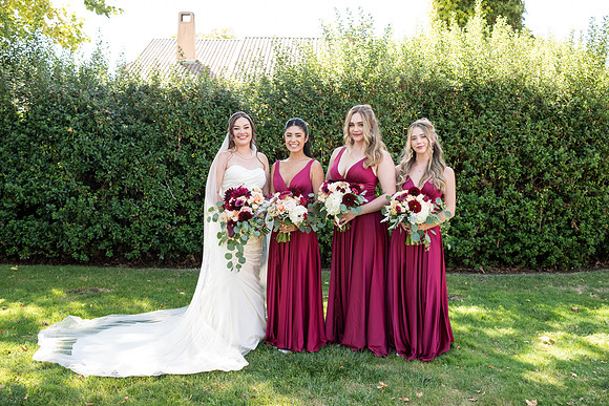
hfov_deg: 54.4
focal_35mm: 35
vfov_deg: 37.9
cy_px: 203
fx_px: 592
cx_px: 304
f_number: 4
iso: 640
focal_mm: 35
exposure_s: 1/320
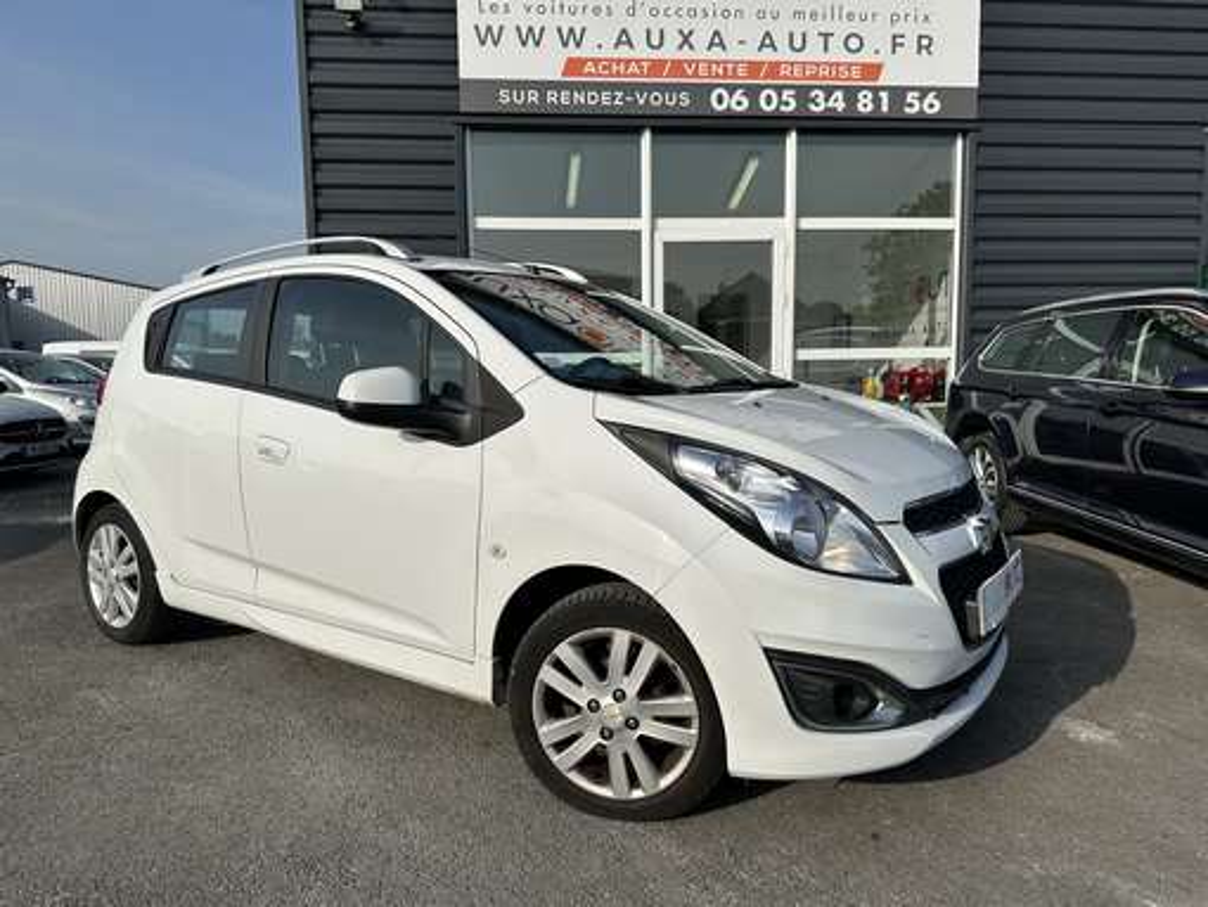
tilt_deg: -6.6
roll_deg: +1.0
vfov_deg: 56.9
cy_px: 454
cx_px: 604
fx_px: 838
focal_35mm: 24
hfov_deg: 71.6
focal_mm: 6.86
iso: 80
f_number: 1.78
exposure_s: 1/7576
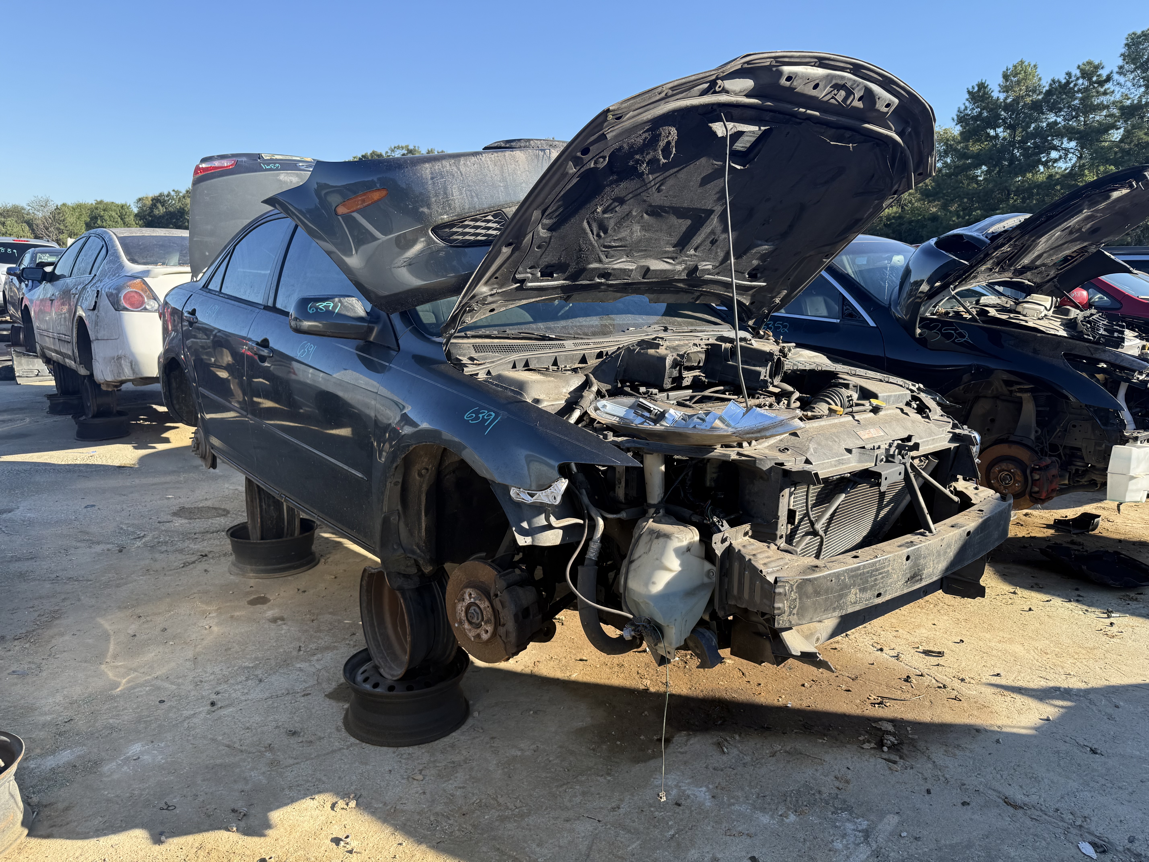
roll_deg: -2.4
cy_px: 431
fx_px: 797
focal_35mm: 24
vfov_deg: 56.8
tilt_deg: -3.8
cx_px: 574
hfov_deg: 71.6
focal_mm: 6.76
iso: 80
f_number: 1.78
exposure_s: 1/1122
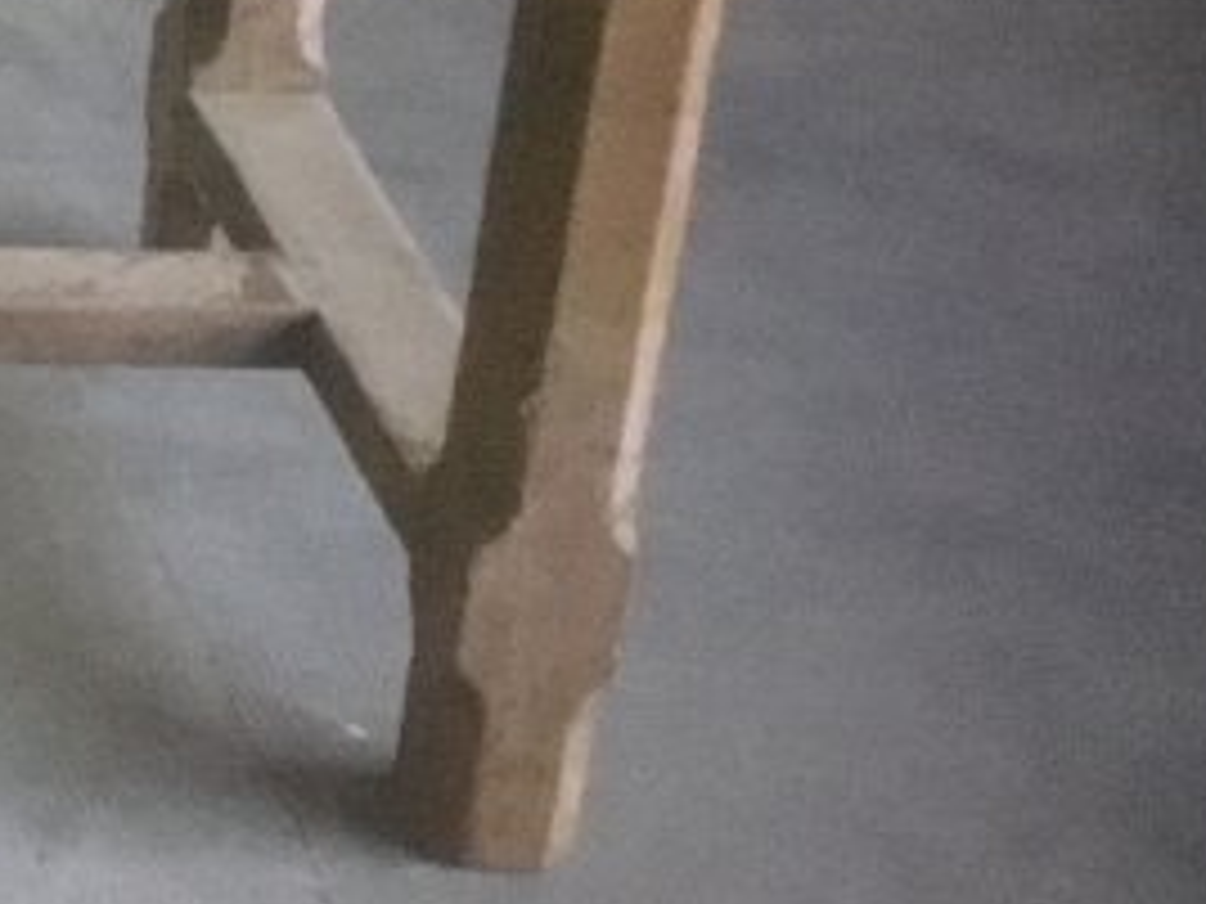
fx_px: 4843
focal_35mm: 139
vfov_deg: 10.4
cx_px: -1282
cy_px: -274
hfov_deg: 12.4
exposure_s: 1/17
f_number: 2.4
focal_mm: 3.3
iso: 250
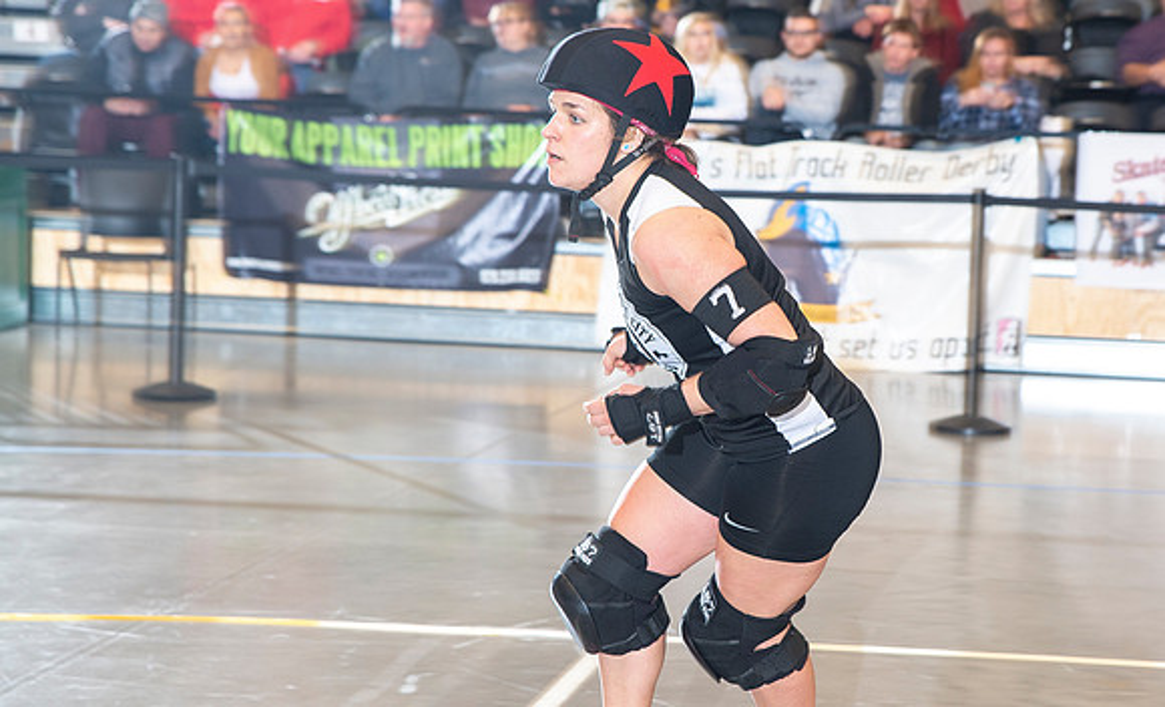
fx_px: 2984
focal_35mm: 95
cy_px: 360
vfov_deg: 13.5
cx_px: 767
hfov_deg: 22.0
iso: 500
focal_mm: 70
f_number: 5
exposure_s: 1/160
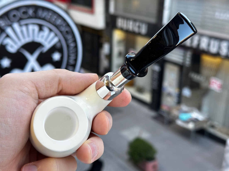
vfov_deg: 30.3
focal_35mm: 48
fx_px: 318
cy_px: 86
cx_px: 114
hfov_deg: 39.7
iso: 50
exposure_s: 1/100
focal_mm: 6.86
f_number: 1.78
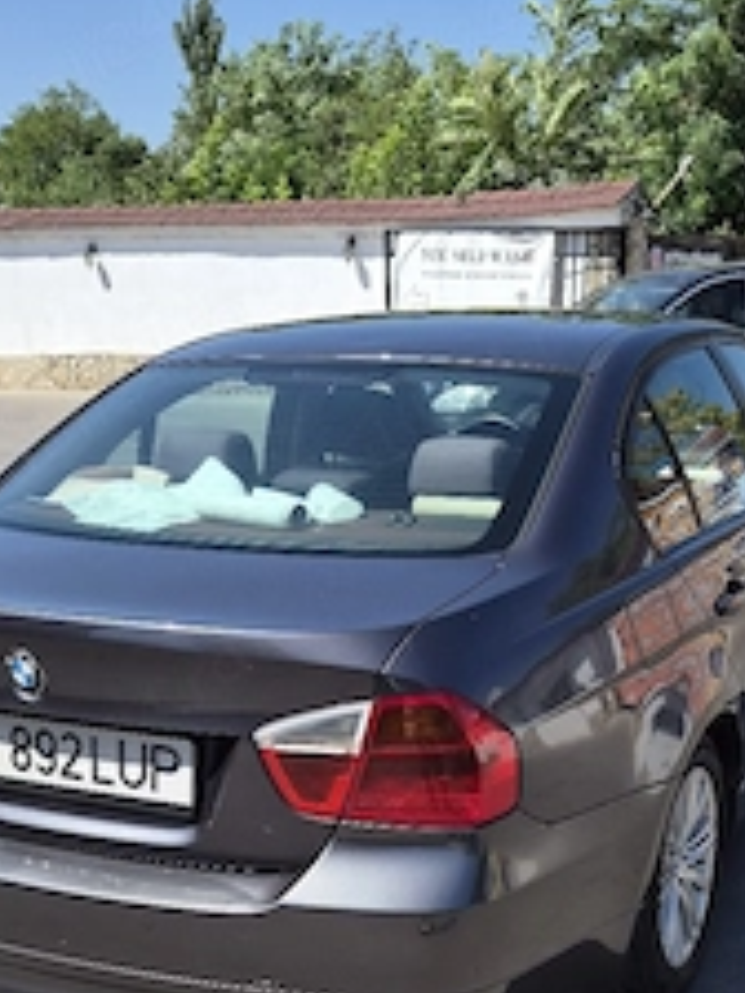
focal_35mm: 41
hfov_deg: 34.6
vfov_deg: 43.5
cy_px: 802
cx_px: 537
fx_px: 1177
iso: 80
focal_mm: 5.4
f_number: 1.8
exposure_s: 1/5000
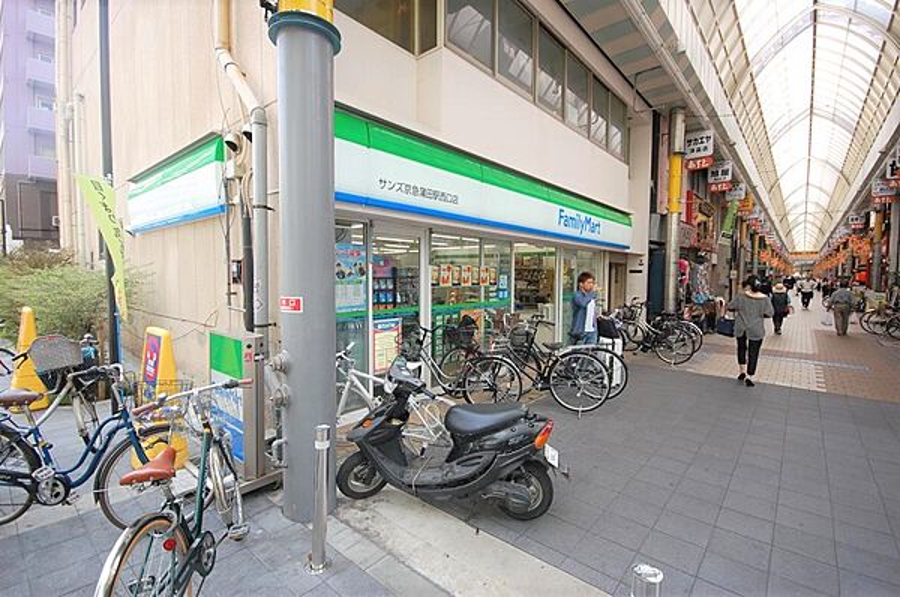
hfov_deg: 95.1
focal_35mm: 16
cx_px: 450
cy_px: 298
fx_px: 412
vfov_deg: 71.9
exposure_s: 1/125
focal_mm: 11
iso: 250
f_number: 5.6
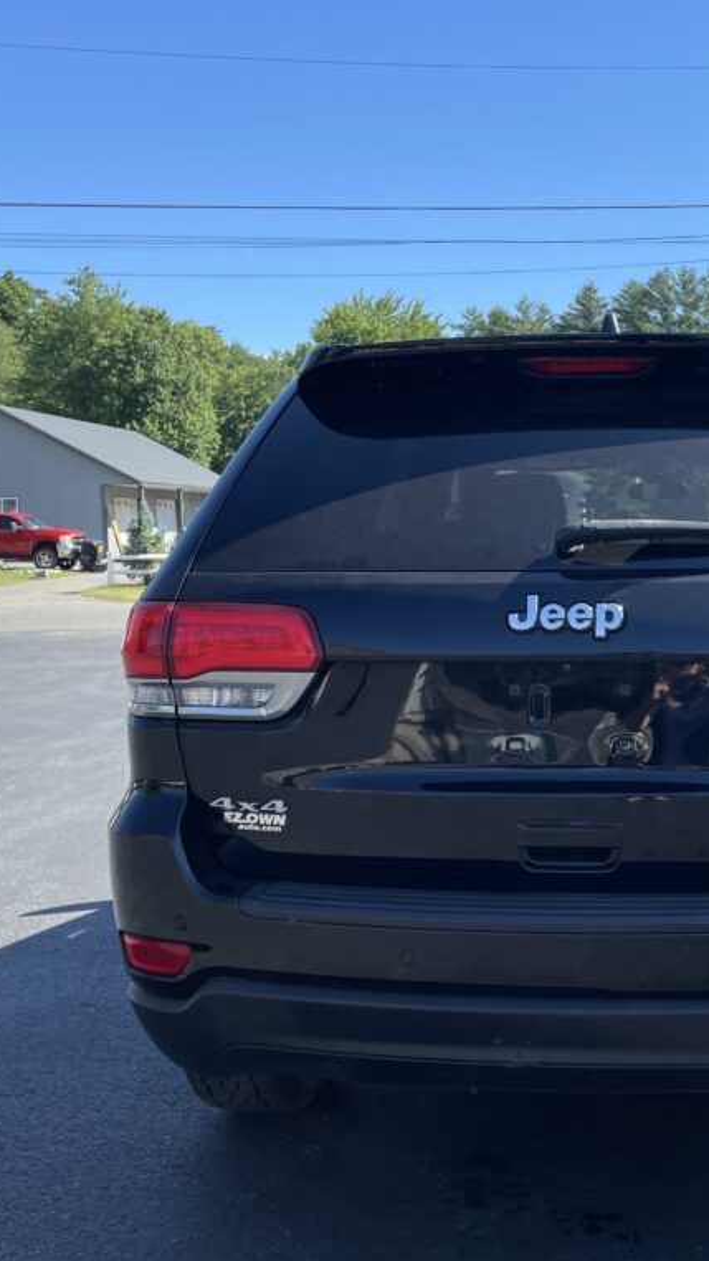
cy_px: 631
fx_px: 1270
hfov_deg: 30.0
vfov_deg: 52.8
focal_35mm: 38
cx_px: 623
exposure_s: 1/1511
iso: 32
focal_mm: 4.2
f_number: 1.6
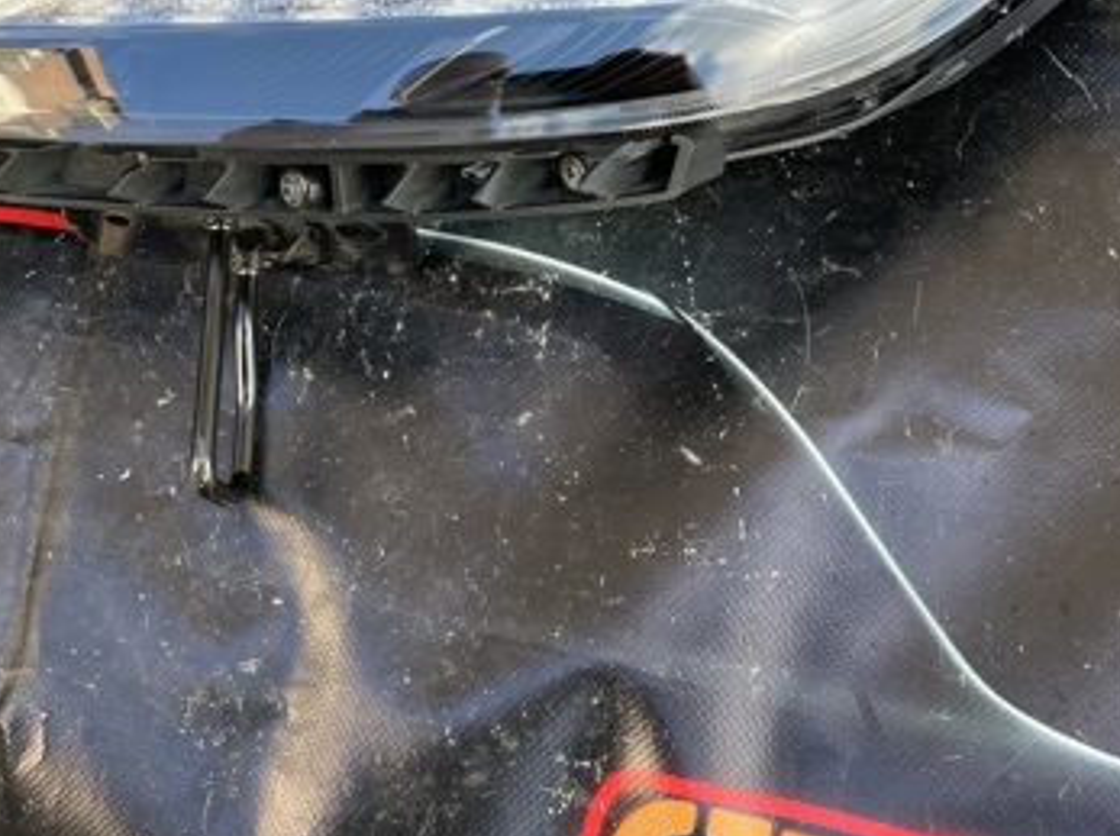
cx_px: 310
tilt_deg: -58.5
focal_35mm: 48
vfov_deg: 29.1
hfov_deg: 38.9
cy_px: 98
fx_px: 1550
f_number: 1.6
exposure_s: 1/175
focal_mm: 4.2
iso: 32
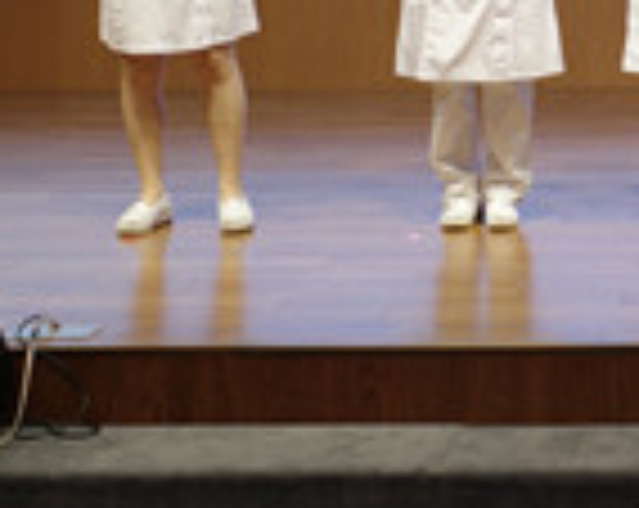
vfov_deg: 12.7
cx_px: 922
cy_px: -223
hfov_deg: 15.5
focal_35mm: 116
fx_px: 2189
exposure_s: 1/100
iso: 200
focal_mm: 18.3
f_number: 2.8
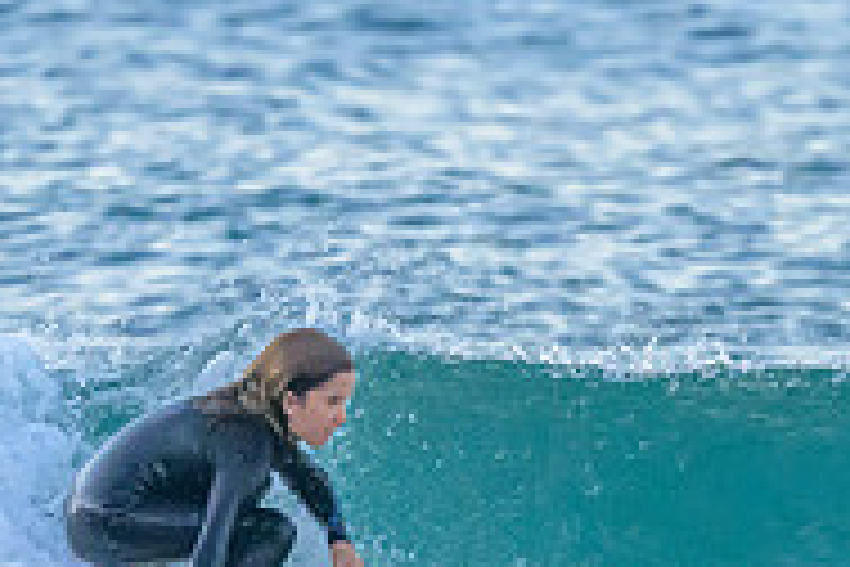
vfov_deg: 0.5
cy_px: 620
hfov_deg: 0.7
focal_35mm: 3038
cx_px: 337
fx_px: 71725
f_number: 6.3
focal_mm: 800
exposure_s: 1/1250
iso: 5000
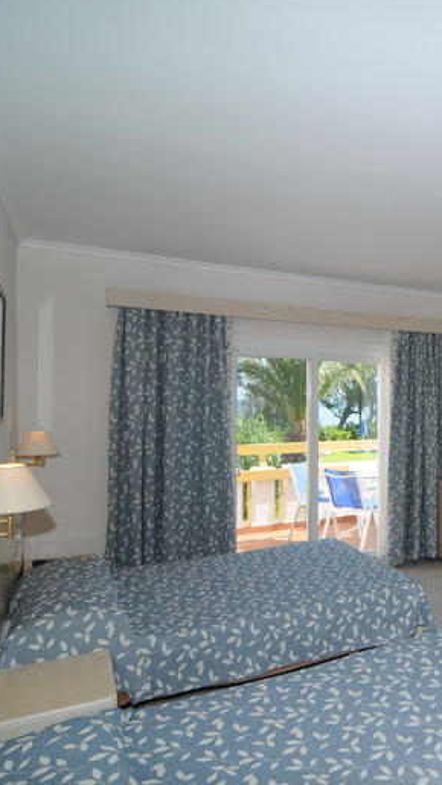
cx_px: 495
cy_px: 397
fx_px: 558
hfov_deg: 36.1
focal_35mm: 27
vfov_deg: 70.2
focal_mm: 11
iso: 200
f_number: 6.3
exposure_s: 1/100
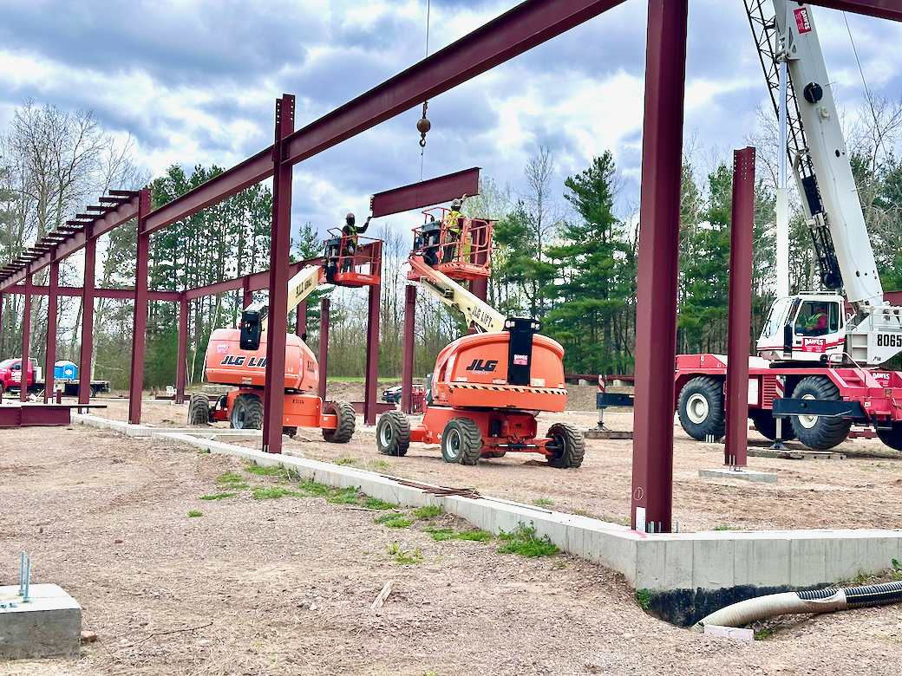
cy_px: 338
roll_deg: -1.1
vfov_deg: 30.3
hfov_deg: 39.7
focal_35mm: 48
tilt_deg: +2.7
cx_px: 451
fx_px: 1251
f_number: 1.78
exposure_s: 1/3597
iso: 64
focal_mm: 6.86
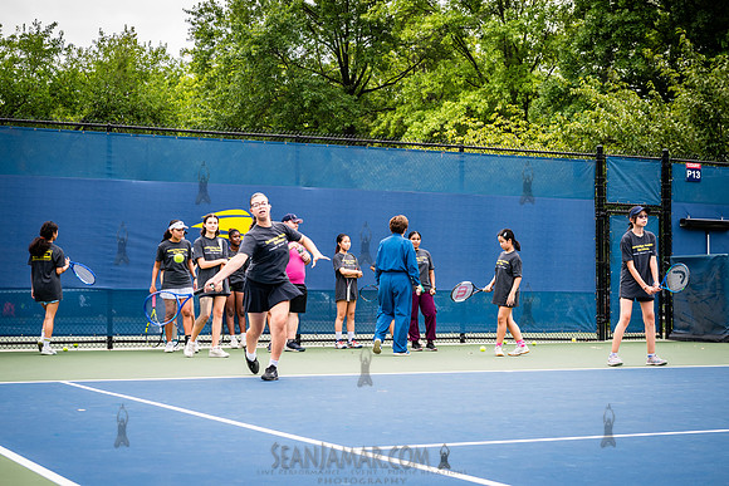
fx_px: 1342
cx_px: 367
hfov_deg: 30.4
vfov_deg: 20.5
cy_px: 255
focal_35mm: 66
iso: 400
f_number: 4.5
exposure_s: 1/500
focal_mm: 60
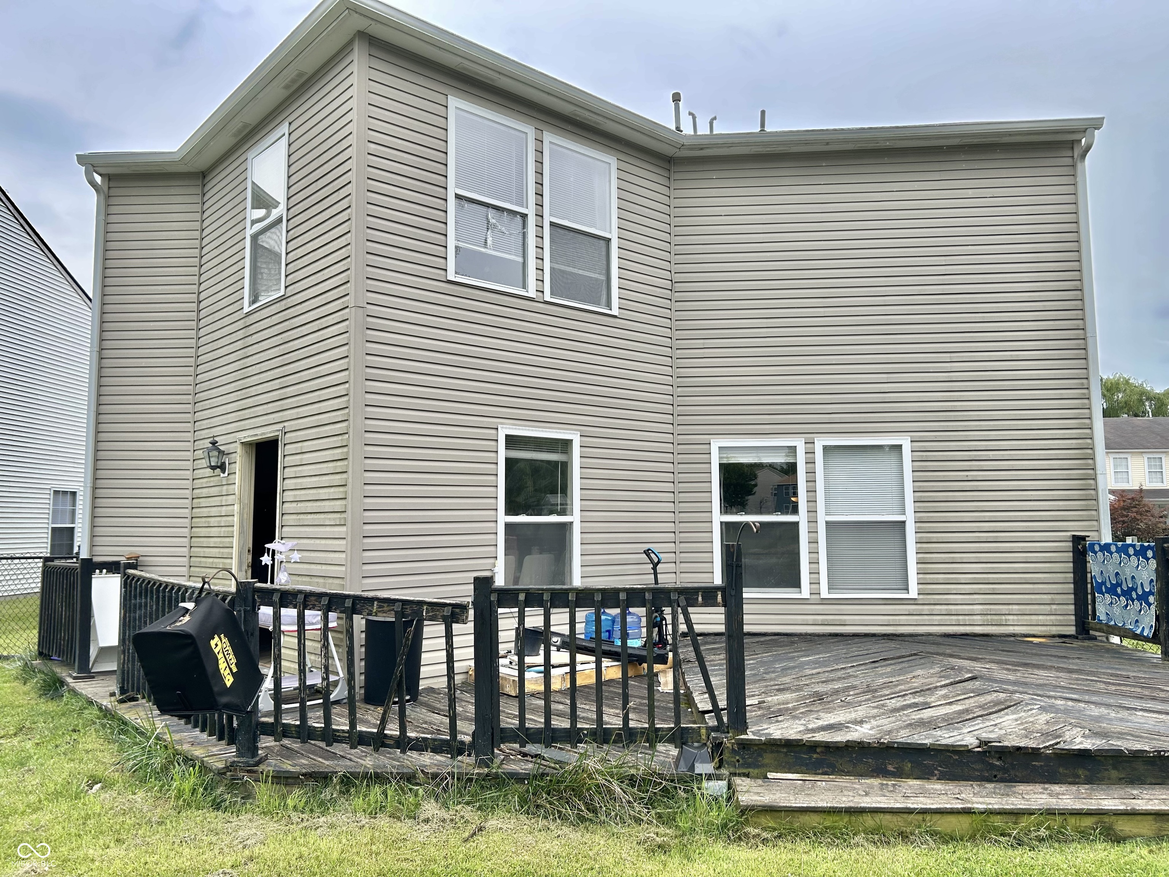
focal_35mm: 26
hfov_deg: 67.3
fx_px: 878
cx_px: 584
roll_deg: +0.8
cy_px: 438
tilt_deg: +6.5
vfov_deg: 53.1
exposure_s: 1/1266
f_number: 1.5
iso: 50
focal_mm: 5.7
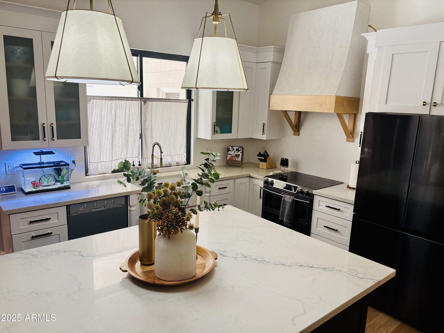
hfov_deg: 67.3
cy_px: 166
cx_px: 222
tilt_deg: -11.2
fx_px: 333
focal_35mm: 26
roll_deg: -2.0
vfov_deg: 53.1
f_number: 1.6
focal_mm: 5.96
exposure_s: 1/60
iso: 100
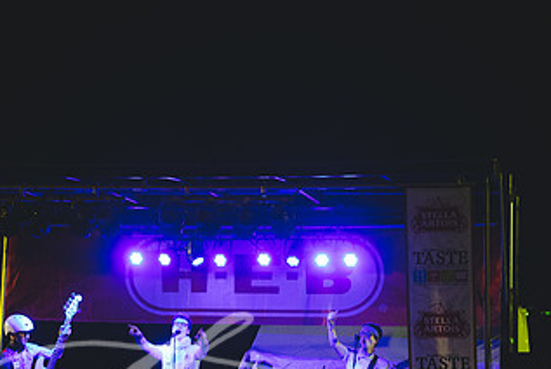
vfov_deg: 10.7
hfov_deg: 15.9
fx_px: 1961
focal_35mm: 128
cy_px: 213
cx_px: 153
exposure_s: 1/160
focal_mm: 70
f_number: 2.8
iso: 2000
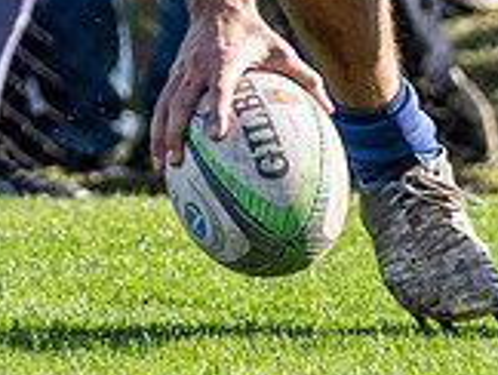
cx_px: -184
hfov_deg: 1.8
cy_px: -483
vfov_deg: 1.4
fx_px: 15517
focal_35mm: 1077
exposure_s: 1/800
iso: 100
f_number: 2.8
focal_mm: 115
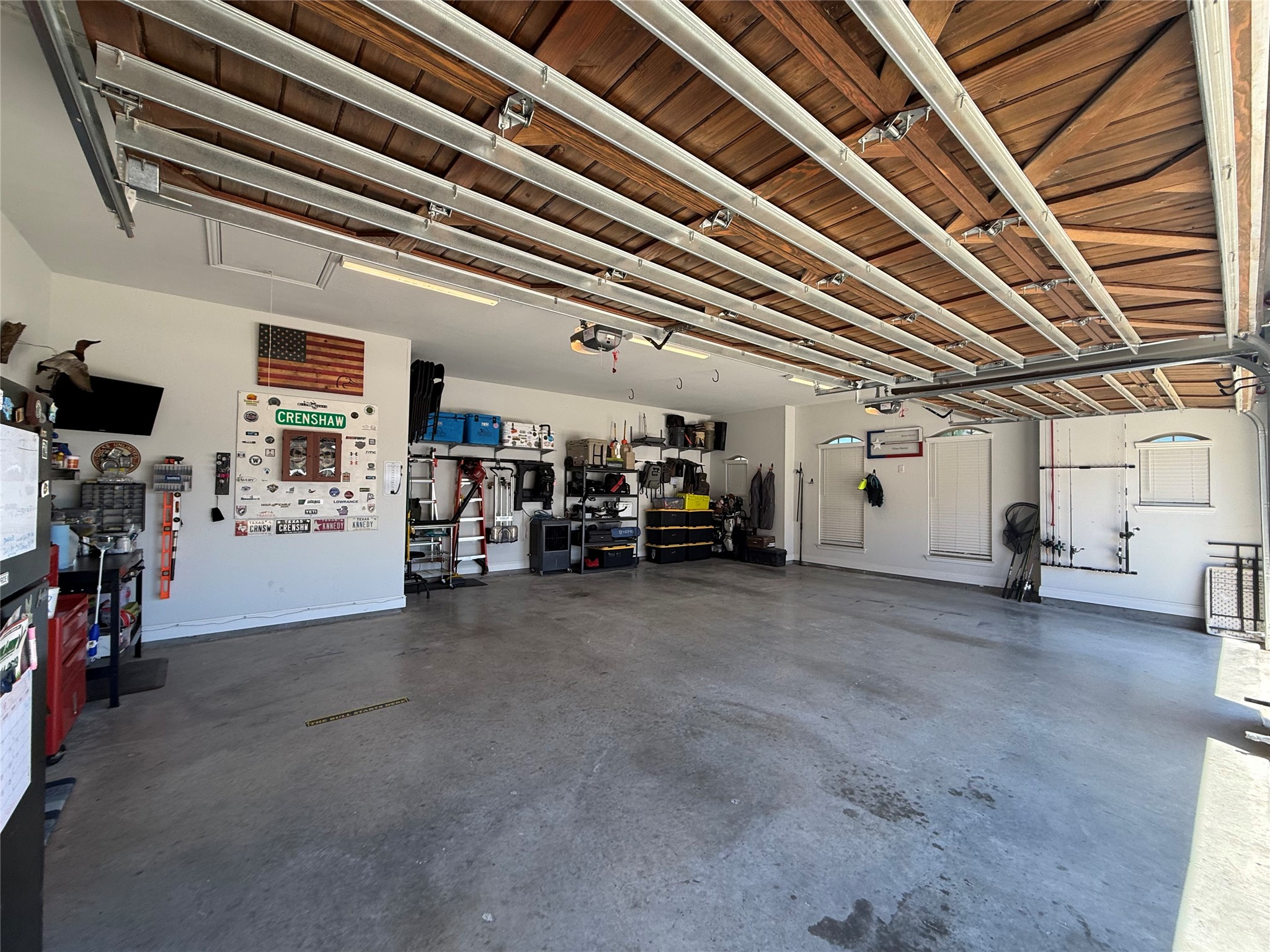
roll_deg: -0.5
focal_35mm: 14
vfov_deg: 85.7
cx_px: 635
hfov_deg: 102.1
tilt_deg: +2.9
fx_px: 514
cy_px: 476
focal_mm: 2.22
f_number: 2.2
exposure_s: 1/161
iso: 50
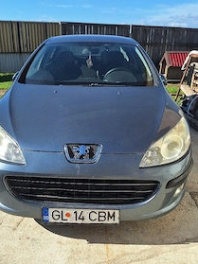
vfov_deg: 55.3
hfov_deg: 42.8
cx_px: 84
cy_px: 146
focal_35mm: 33
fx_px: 252
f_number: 1.8
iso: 40
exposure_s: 1/2500
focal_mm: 5.54
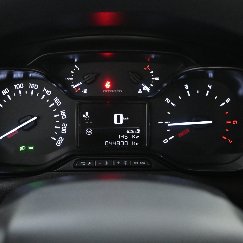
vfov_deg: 31.6
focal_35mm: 54
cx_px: 117
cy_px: 121
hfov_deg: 31.6
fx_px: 429
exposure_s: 1/30
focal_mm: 28
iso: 5000
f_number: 4.5
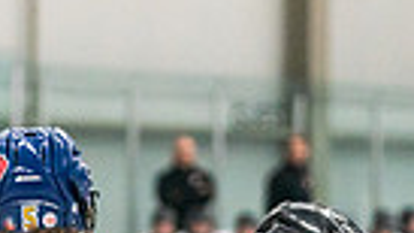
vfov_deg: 2.9
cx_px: 140
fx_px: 4555
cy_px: 525
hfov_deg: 5.2
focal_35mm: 415
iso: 3200
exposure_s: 1/1250
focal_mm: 83
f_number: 2.8
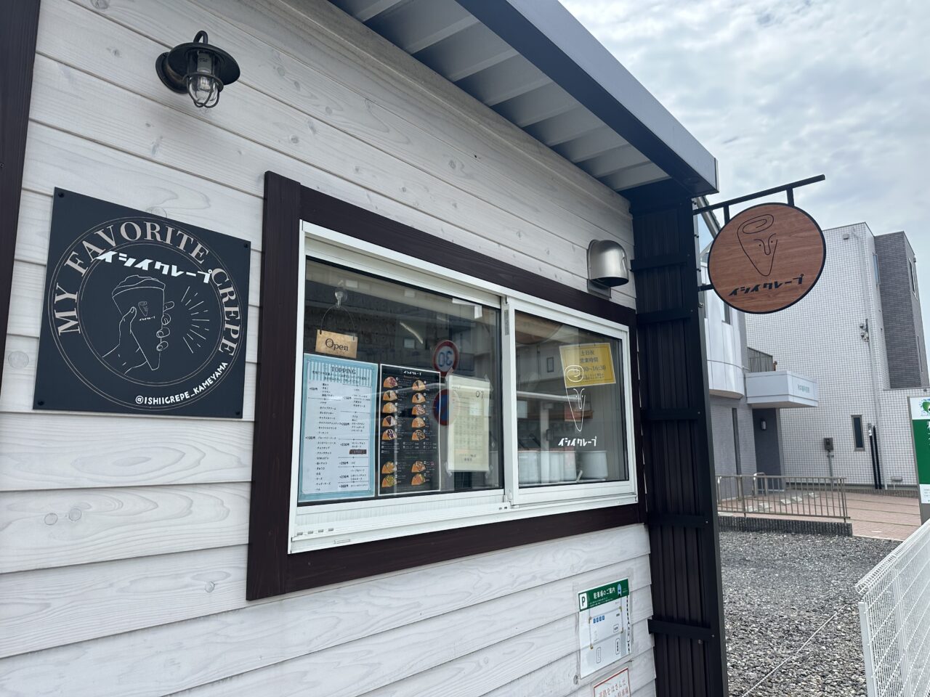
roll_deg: +0.1
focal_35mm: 24
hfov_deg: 71.6
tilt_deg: +8.1
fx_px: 645
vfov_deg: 56.8
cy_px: 348
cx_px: 465
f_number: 1.78
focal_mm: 6.86
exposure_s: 1/2967
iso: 80
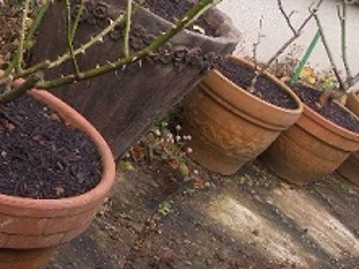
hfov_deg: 25.6
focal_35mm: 76
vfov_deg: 18.9
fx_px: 789
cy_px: 5
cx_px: 164
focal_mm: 5.8
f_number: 2.6
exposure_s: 1/100
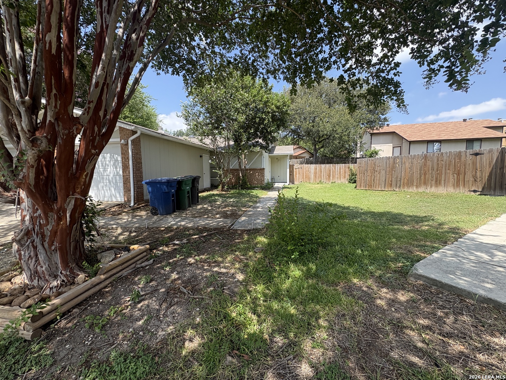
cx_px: 253
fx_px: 205
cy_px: 190
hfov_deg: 102.1
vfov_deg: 85.7
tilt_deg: -3.5
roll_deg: +0.8
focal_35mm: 14
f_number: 2.2
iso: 64
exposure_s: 1/713
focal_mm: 2.22
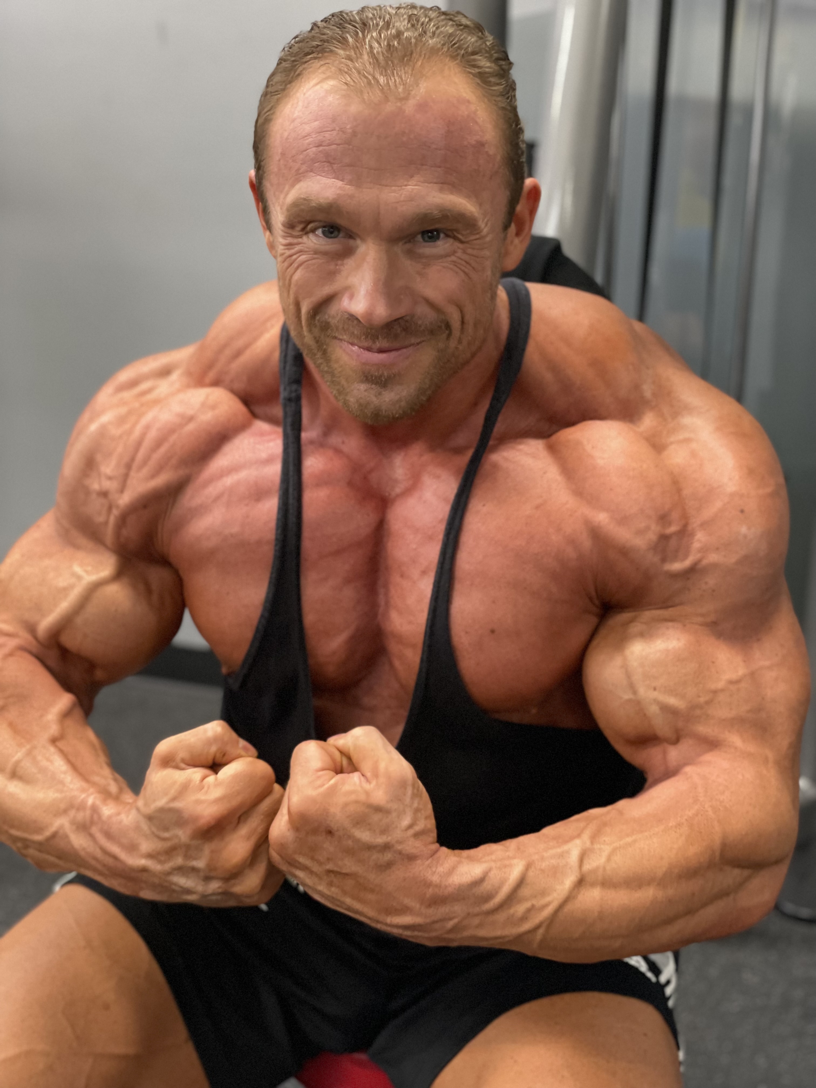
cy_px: 544
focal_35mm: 52
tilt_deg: -22.0
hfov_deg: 28.0
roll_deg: -0.2
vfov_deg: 36.8
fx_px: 1634
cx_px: 408
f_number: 2
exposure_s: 1/30
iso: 400
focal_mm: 6
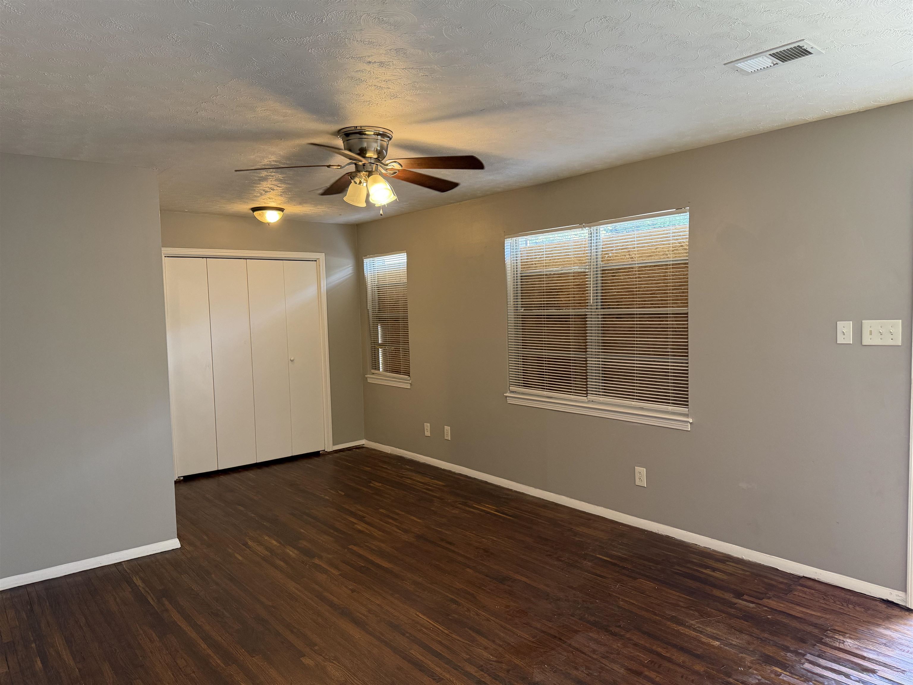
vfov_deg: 56.8
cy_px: 342
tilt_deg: -4.1
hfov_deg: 71.6
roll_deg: +2.5
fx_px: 633
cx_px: 456
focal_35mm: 24
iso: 320
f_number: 1.78
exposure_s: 1/120
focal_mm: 6.76
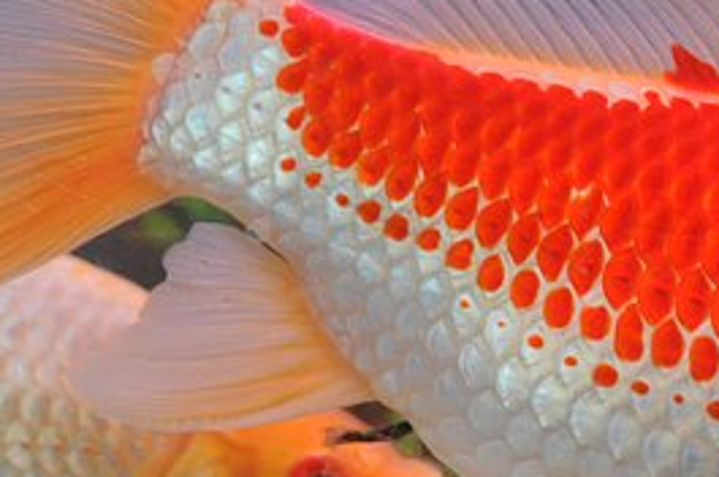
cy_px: 294
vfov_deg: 7.9
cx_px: 629
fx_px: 3471
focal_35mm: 174
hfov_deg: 11.8
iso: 1600
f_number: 5.6
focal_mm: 45
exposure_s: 1/125
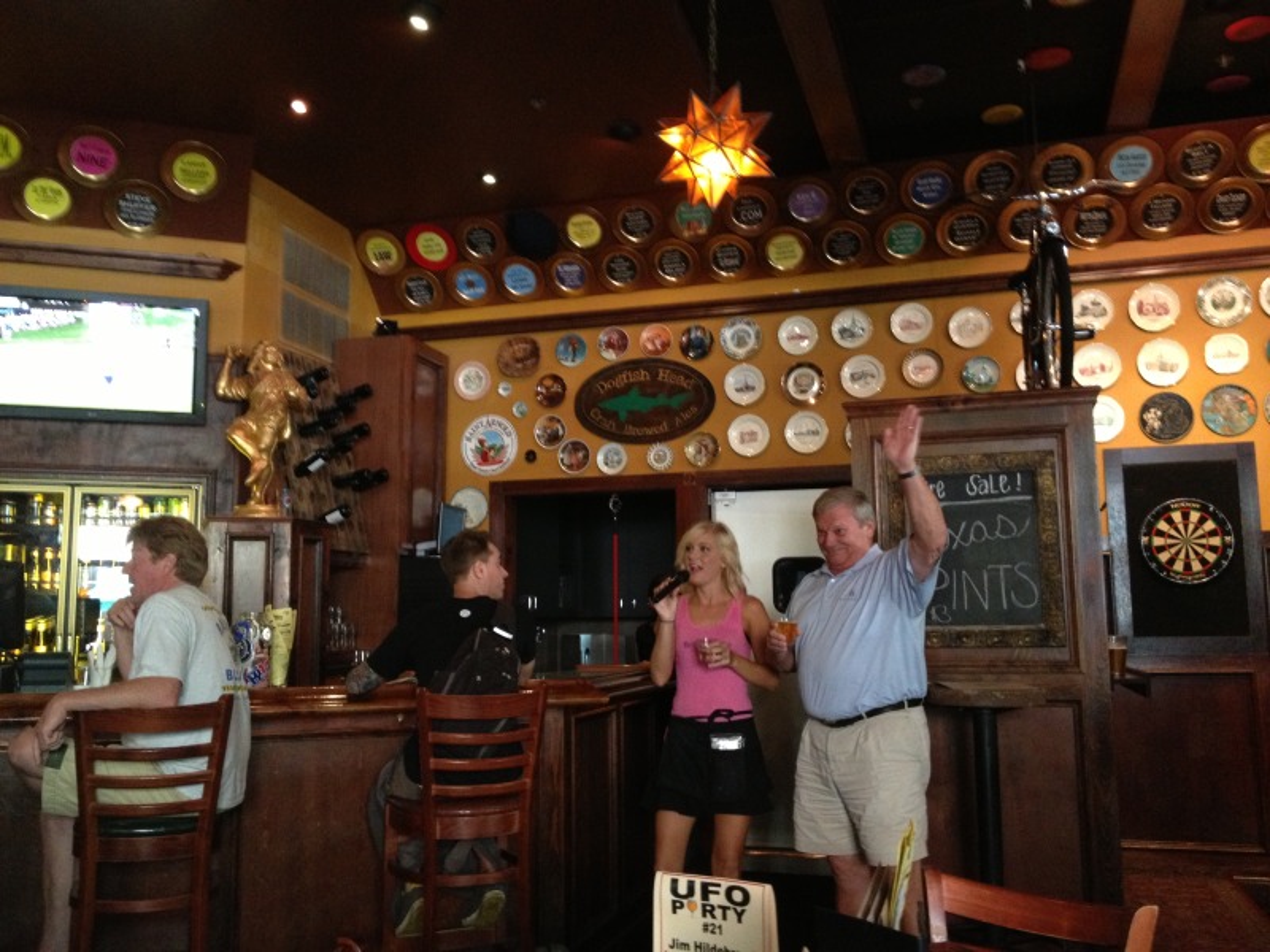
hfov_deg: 52.6
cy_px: 476
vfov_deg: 40.7
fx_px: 1284
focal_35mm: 35
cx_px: 635
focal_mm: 4.28
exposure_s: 1/20
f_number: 2.4
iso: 320
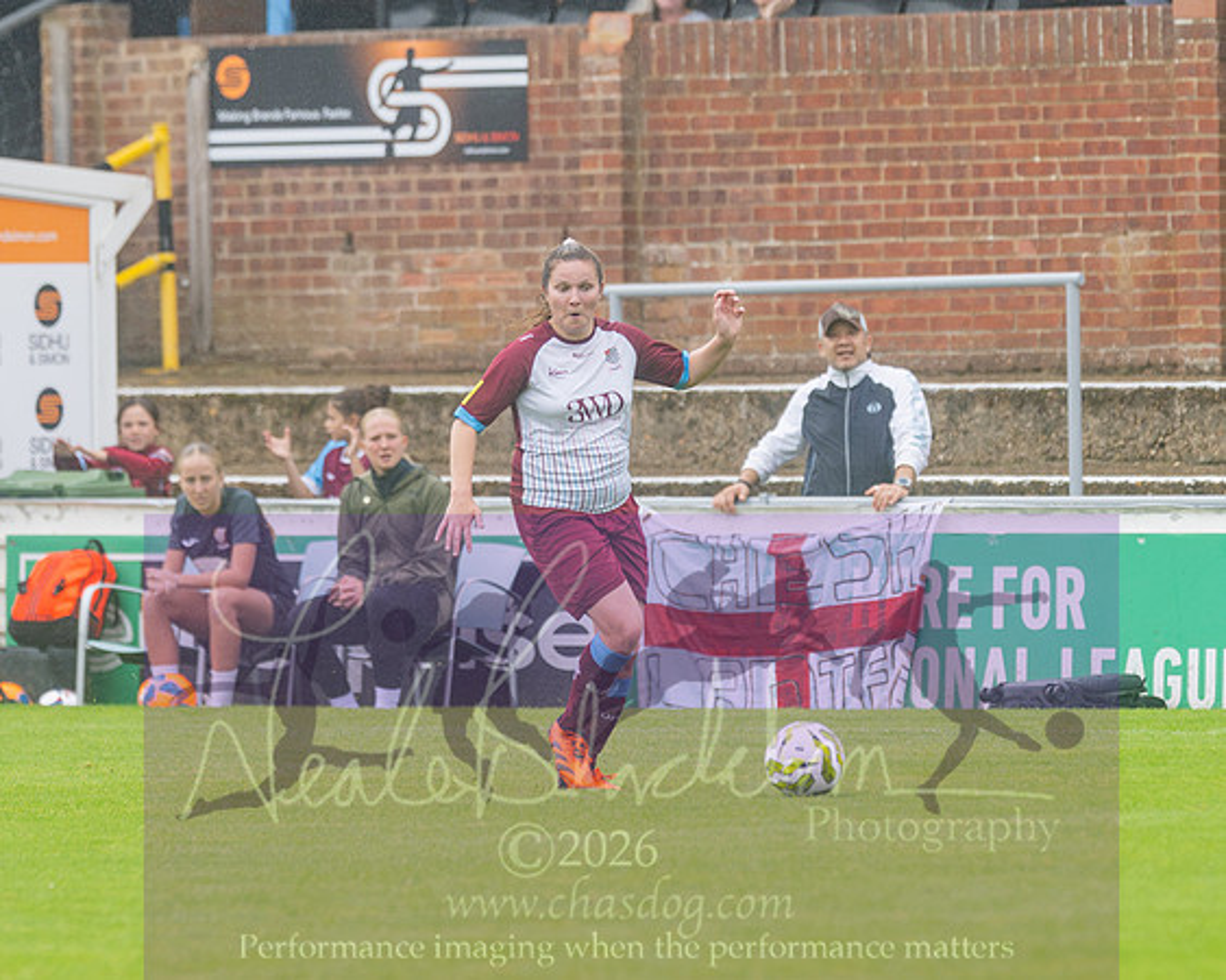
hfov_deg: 3.7
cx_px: 518
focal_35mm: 530
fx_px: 19233
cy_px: 326
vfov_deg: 2.9
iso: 400
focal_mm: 220
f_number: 2.8
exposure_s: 1/1600
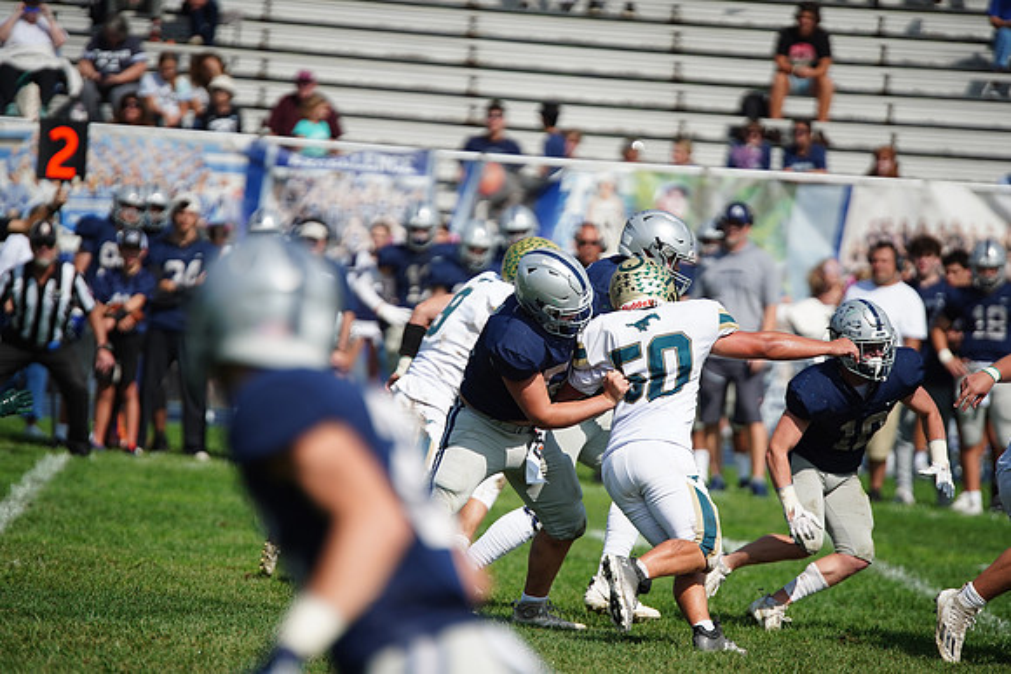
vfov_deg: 4.6
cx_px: 506
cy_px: 337
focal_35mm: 300
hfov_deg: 6.9
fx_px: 8427
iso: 400
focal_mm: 300
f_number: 2.8
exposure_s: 1/8000
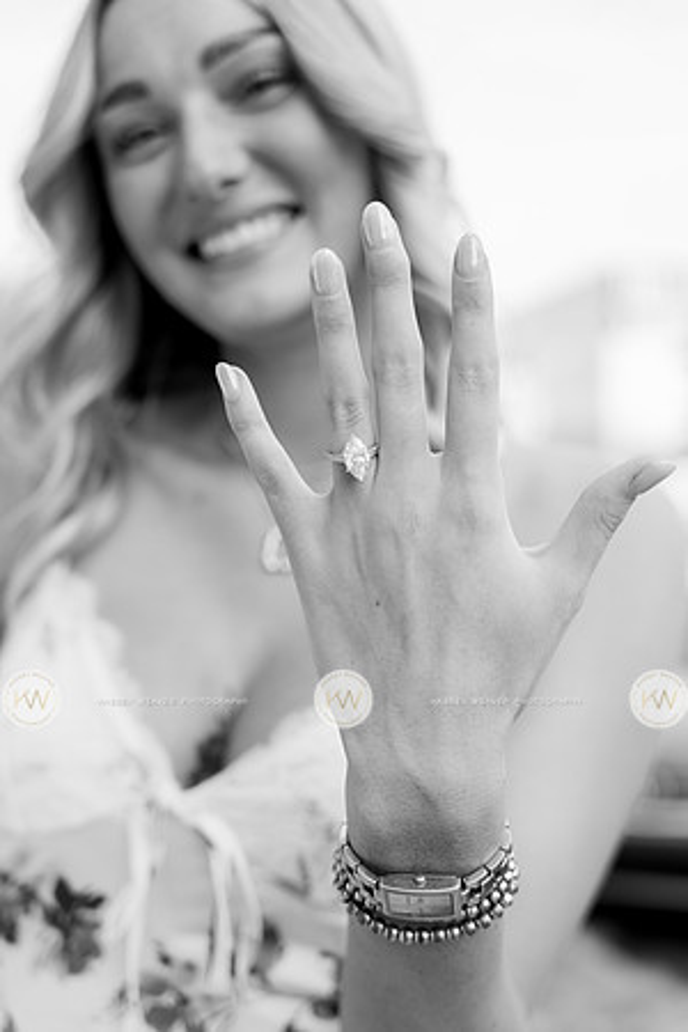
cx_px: 344
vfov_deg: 43.3
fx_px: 1298
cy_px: 516
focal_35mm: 45
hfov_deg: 29.7
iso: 250
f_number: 2.8
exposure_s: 1/250
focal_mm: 45.3
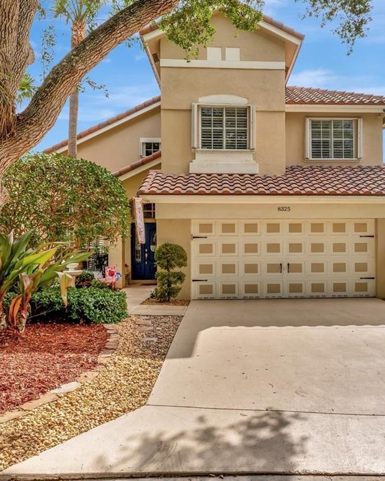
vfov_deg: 58.9
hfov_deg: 48.5
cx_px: 232
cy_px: 205
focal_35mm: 30
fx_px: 424
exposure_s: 1/400
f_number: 8
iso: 400
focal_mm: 15.4
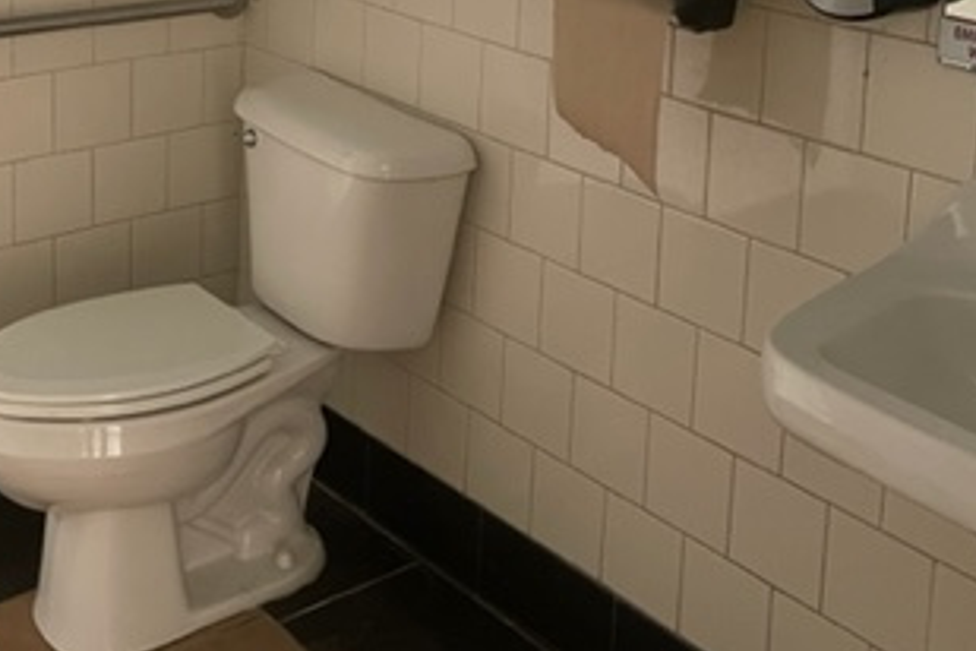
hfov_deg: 35.6
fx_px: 1518
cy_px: -54
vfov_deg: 22.9
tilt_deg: -10.6
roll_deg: -1.9
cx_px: 407
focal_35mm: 56
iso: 500
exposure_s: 1/60
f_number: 1.6
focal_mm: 5.1
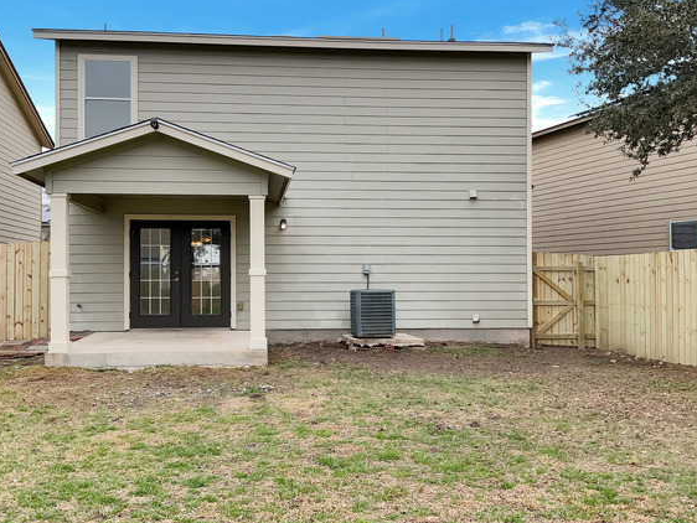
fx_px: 665
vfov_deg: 43.0
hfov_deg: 55.3
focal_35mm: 33
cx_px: 331
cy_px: 254
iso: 20
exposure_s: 1/8600
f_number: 1.8
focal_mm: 3
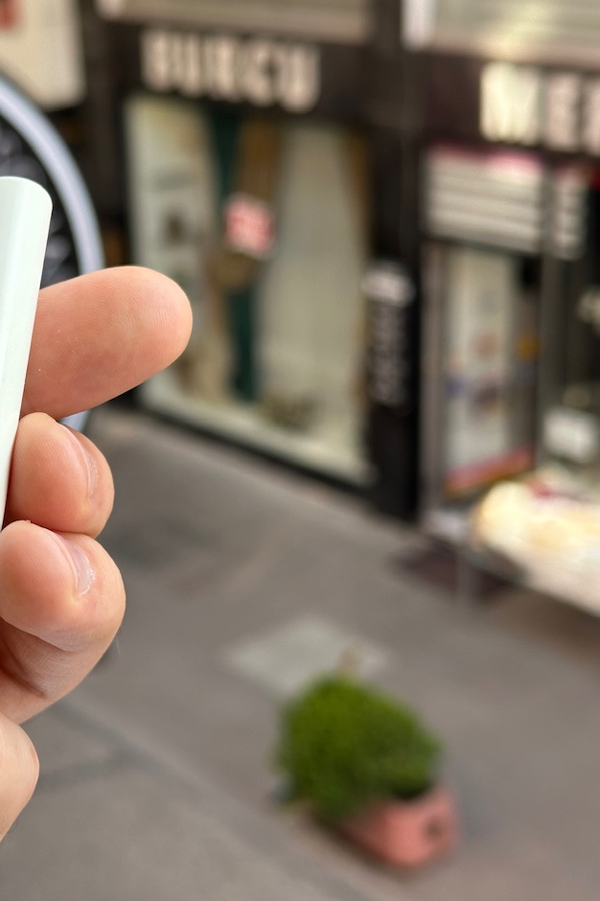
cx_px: -12
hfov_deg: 19.4
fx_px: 1701
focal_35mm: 68
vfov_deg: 29.7
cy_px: 456
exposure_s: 1/471
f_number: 1.78
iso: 64
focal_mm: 6.86
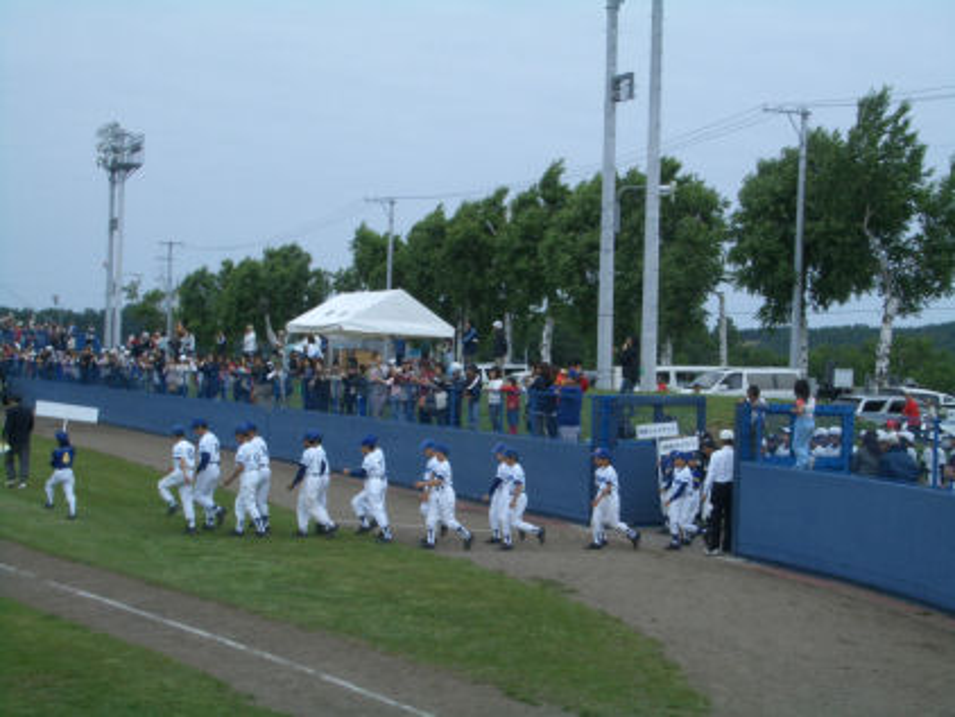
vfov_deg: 23.7
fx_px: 1711
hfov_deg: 31.2
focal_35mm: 62
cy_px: 358
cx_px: 478
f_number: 5.6
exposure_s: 1/500
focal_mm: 10.2
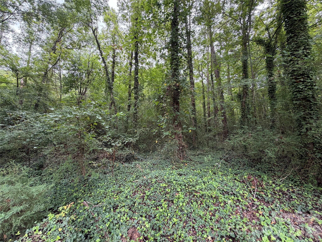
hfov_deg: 102.1
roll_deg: +1.6
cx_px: 161
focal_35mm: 14
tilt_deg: +7.3
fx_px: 130
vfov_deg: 85.7
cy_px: 121
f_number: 2.2
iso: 125
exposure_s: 1/121
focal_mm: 2.22
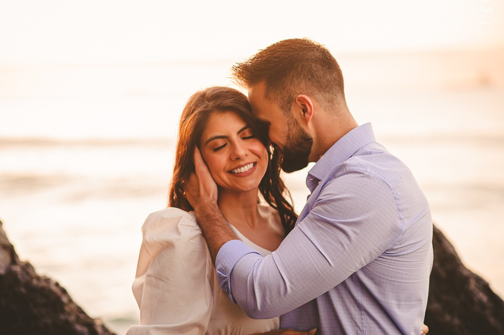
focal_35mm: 85
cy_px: 168
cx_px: 252
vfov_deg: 16.0
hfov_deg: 23.9
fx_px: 1189
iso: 200
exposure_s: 1/250
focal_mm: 85
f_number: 2.8
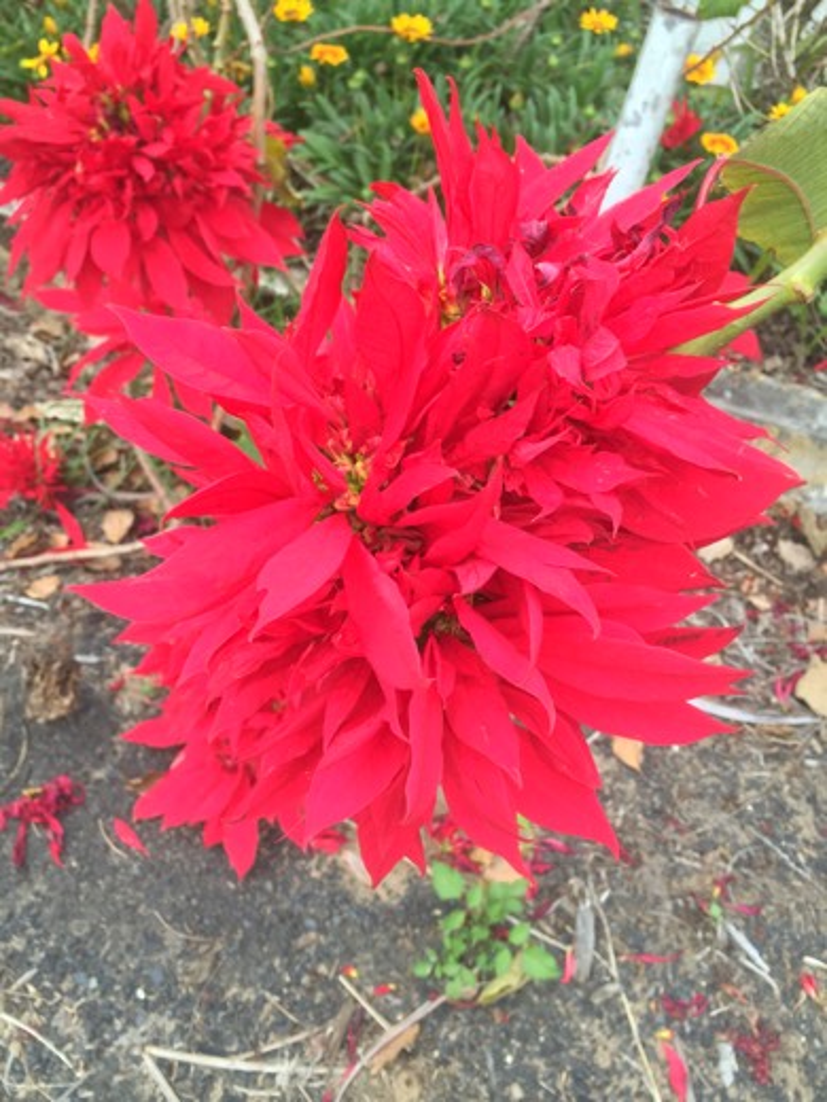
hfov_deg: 48.2
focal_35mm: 29
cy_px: 551
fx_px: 924
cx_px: 414
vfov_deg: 61.7
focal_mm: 4.15
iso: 32
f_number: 2.2
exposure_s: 1/176
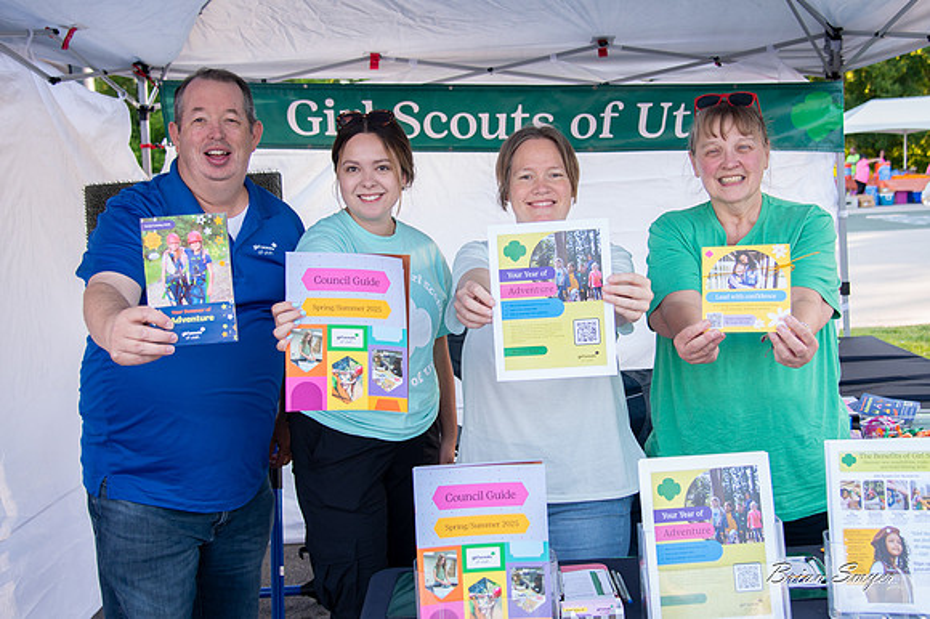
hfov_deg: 47.0
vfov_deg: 32.3
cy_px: 290
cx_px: 486
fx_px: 1069
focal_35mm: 41
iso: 500
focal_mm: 31
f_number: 4
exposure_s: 1/250
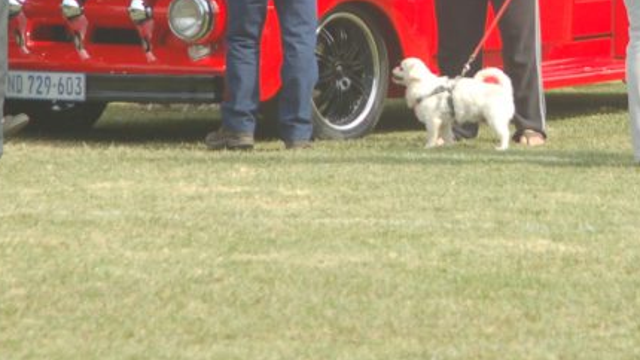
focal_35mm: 392
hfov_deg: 5.5
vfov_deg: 3.1
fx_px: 6657
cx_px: 503
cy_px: -35
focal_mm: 105
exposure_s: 1/500
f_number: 5.6
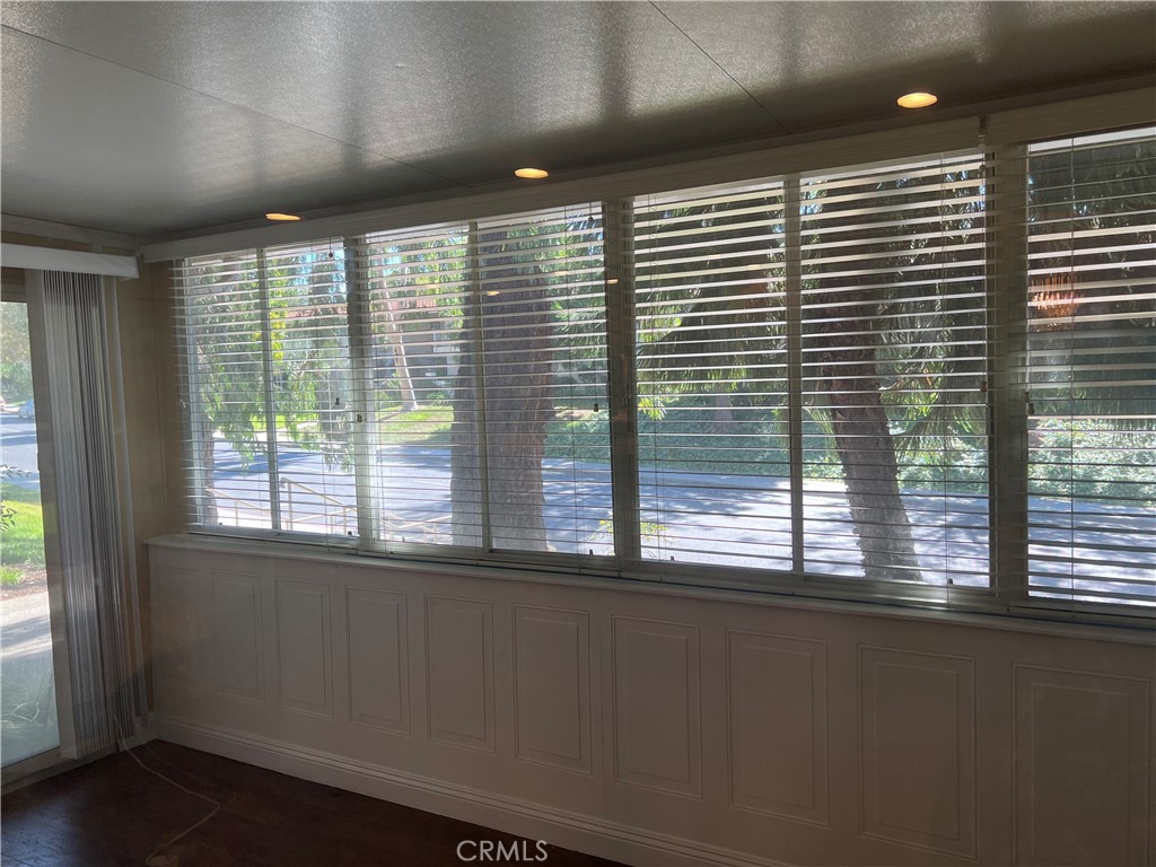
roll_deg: +2.4
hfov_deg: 67.3
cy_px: 434
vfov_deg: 53.1
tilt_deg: -4.2
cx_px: 578
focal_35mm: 26
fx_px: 868
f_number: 1.5
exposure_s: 1/135
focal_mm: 5.7
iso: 50
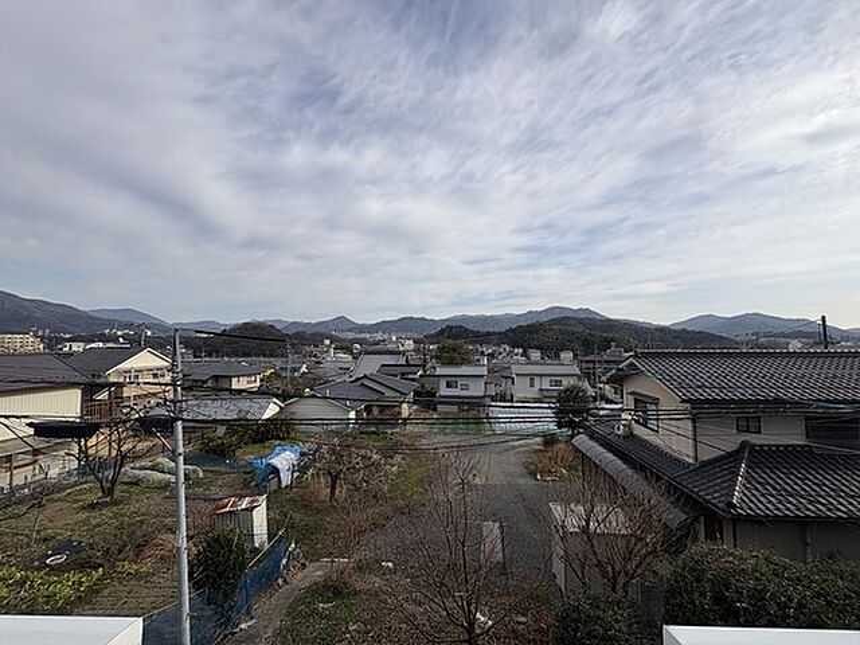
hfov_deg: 102.1
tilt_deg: +3.0
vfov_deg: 85.7
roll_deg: +0.3
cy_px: 322
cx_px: 430
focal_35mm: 14
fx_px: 348
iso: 50
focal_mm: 2.22
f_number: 2.2
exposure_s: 1/2273
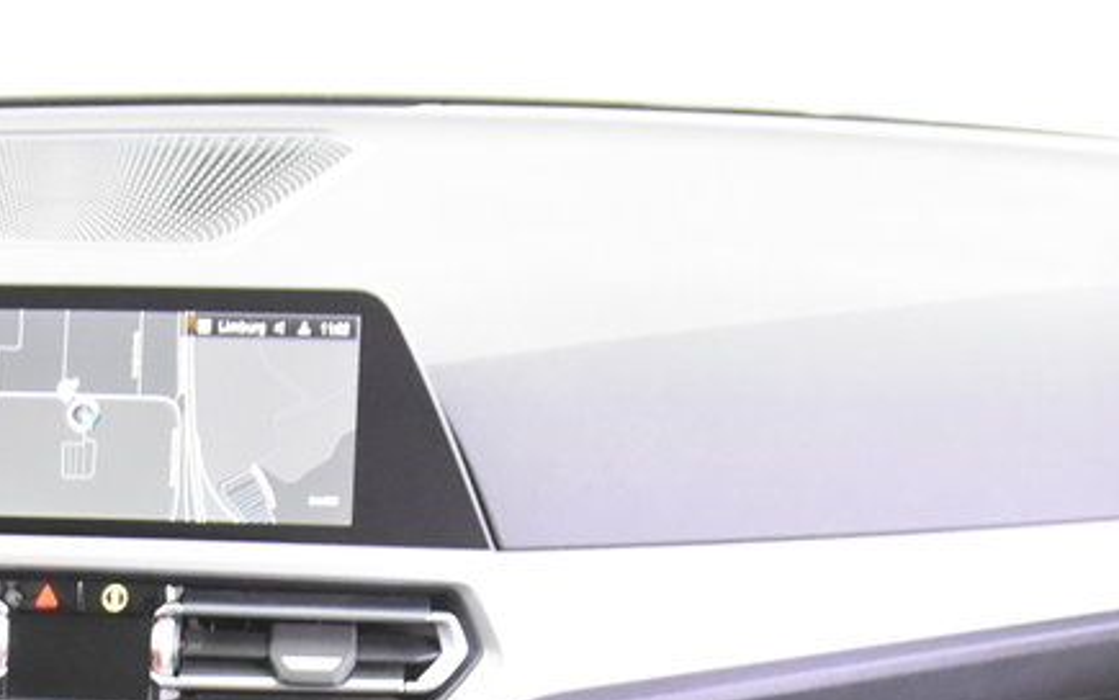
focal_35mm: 76
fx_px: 2333
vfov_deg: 15.6
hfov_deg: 25.9
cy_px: 1072
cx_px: 75
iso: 5000
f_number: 2.8
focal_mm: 17
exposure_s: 1/25
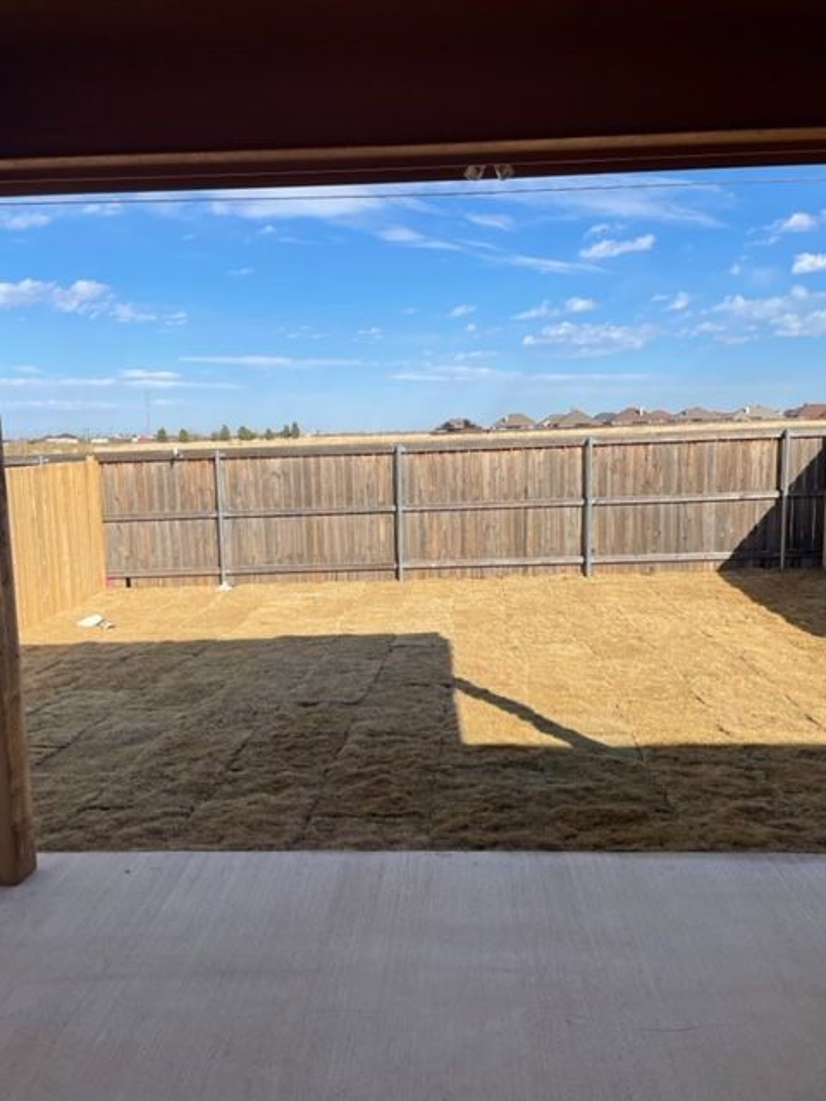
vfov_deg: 67.3
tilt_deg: -7.1
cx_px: 413
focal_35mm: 26
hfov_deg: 53.1
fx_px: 827
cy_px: 550
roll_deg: +0.2
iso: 32
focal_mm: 4.2
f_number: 1.6
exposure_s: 1/3731
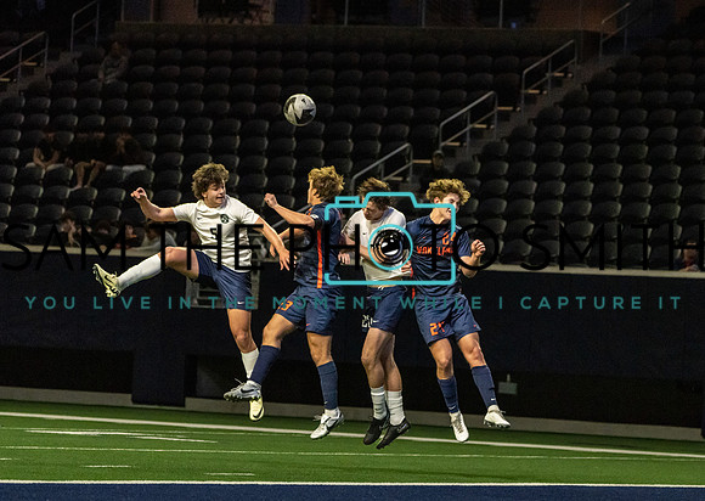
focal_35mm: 231
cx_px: 378
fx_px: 4616
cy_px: 236
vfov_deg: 6.2
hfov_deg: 8.7
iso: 10000
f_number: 5.6
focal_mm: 177
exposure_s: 1/1000
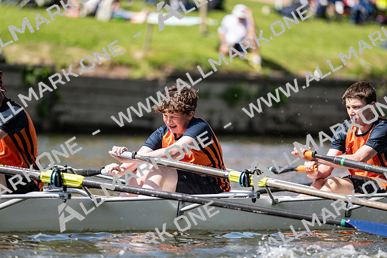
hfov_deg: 6.9
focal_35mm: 300
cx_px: 194
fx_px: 3227
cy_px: 129
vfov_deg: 4.6
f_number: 4
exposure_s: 1/2500
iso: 500
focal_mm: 300
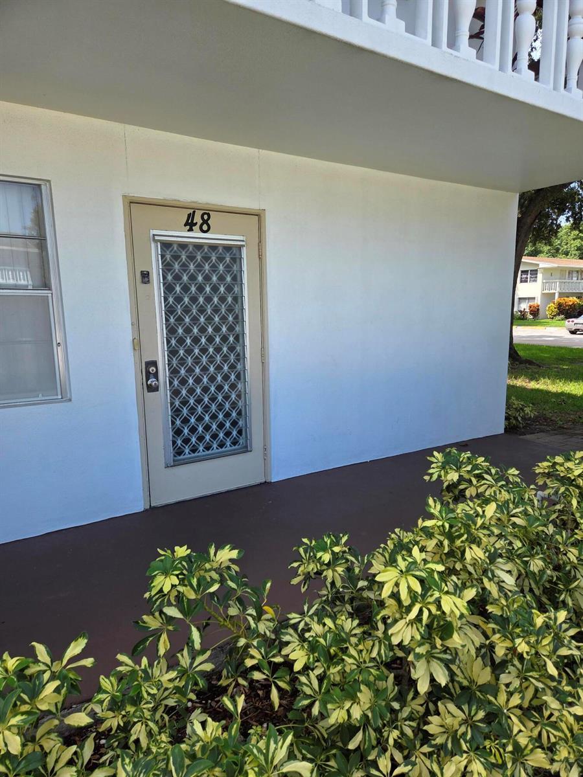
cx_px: 292
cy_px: 388
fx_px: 516
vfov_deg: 73.9
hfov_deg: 58.9
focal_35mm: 23
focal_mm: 5.4
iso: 80
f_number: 1.8
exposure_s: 1/1058
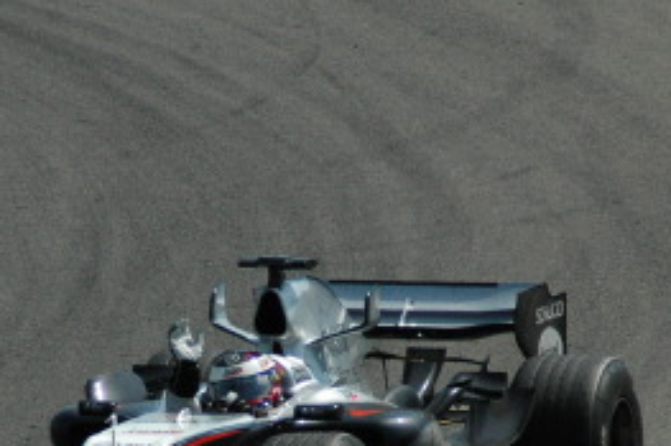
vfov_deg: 1.3
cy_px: 475
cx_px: 286
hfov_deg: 1.9
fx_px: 20377
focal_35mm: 1094
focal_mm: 300
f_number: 8
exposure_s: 1/2500
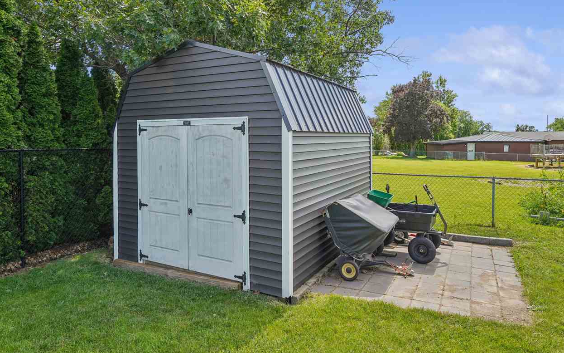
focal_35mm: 22
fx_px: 338
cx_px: 289
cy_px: 178
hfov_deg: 79.6
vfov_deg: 55.1
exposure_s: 1/250
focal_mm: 21
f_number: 9
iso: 400
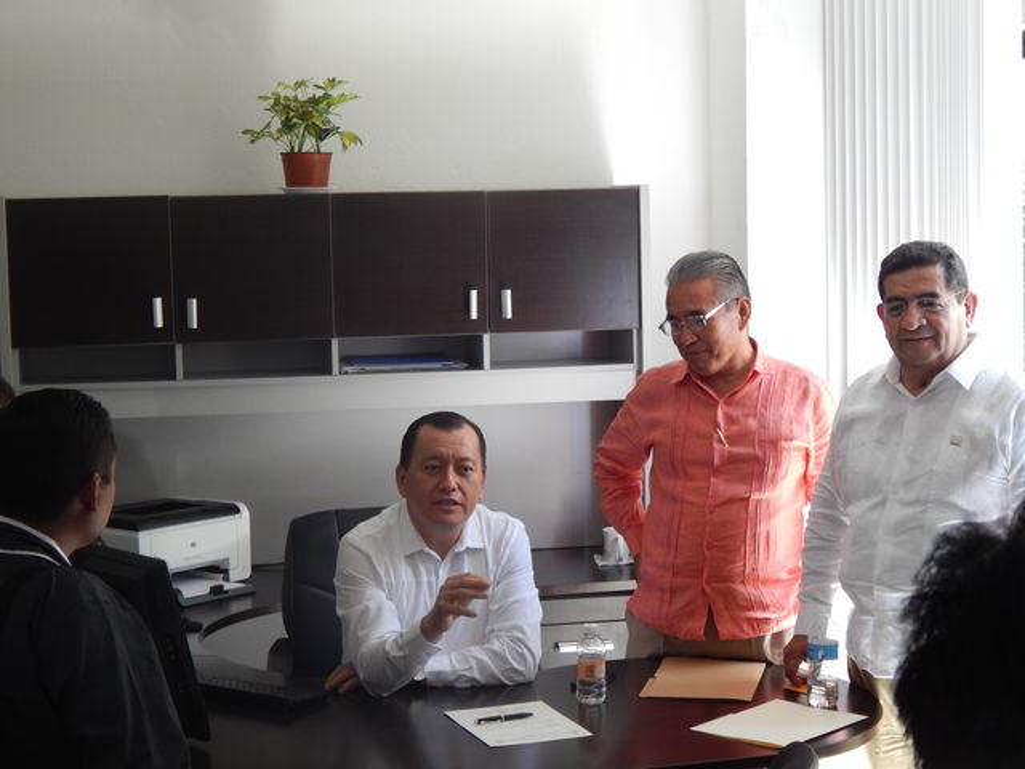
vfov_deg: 21.3
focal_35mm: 69
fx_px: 2043
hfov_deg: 28.2
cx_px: 512
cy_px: 384
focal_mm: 12.3
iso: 250
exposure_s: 1/30
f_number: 4.1
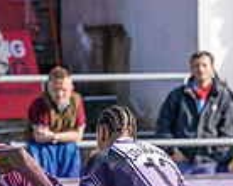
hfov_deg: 1.8
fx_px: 7575
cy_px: 147
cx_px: -114
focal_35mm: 1100
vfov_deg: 1.4
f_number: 4
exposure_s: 1/2500
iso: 400
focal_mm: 150
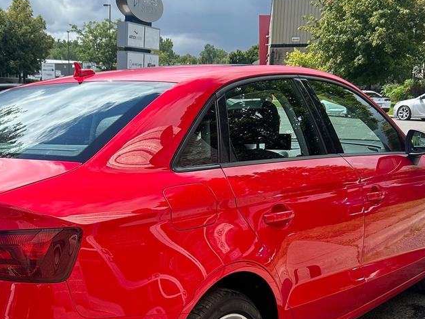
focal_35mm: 53
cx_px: 126
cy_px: 245
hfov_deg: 35.6
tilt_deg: -13.3
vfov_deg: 27.1
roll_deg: +0.0
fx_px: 651
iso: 50
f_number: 1.5
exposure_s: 1/2045
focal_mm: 5.7
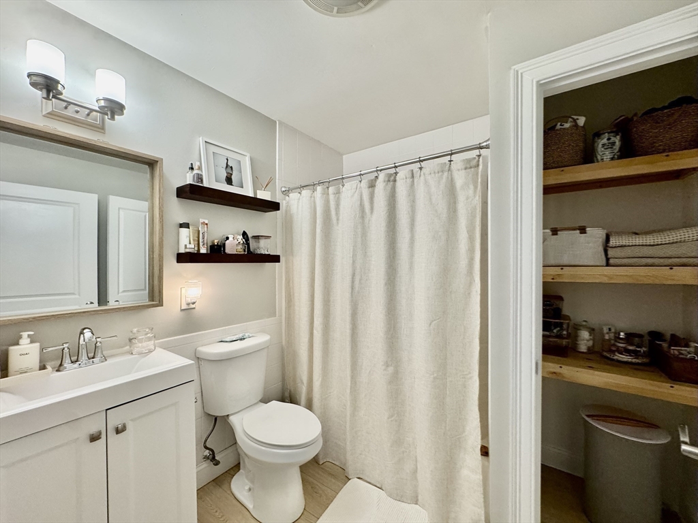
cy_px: 262
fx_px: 282
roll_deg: -0.3
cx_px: 349
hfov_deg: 102.1
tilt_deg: +0.4
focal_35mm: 14
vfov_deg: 85.7
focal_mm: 2.22
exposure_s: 1/60
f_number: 2.2
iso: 250
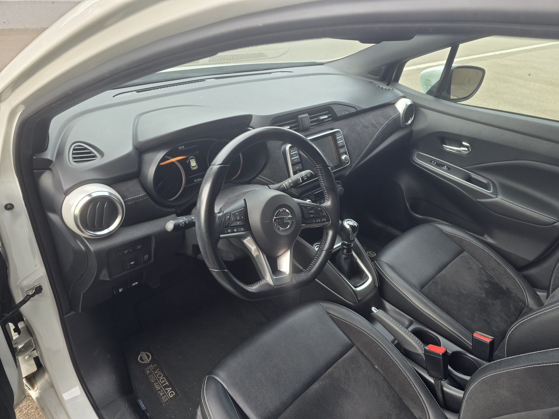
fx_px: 371
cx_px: 280
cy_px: 210
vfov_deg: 58.9
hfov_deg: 73.9
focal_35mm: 23
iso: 50
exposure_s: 1/180
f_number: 1.7
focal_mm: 6.3
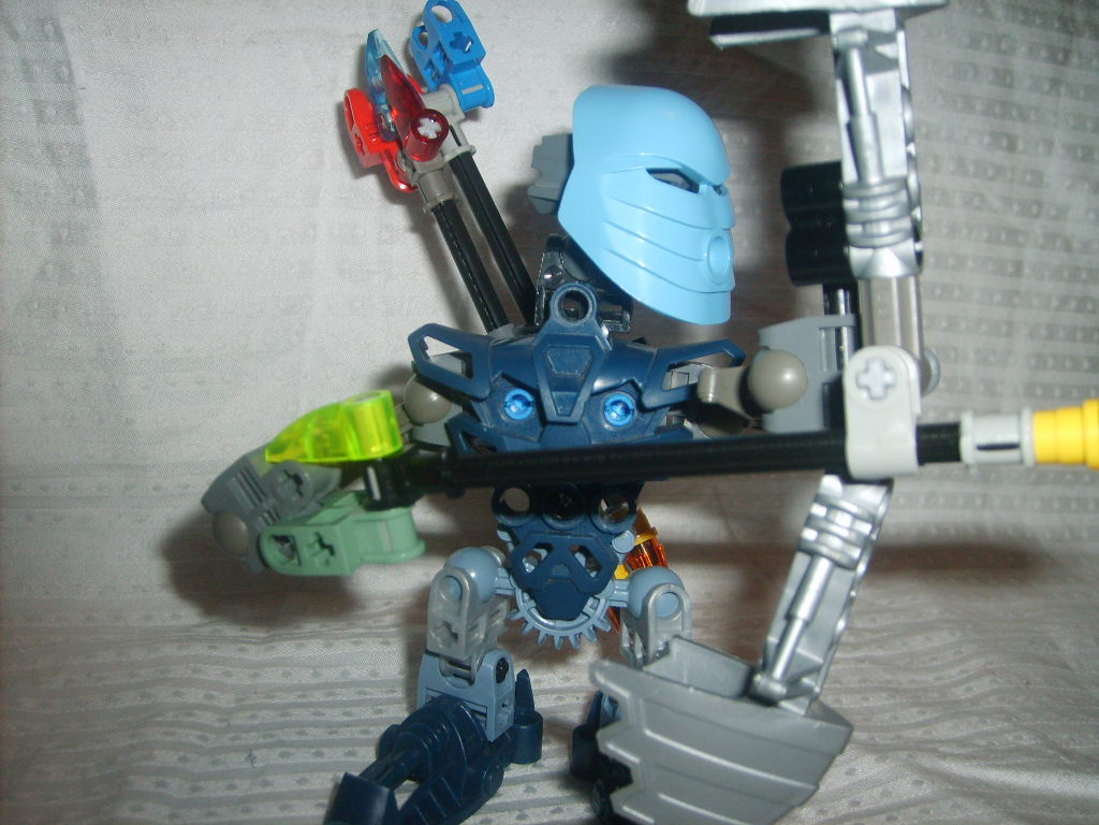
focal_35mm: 35
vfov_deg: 40.7
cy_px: 412
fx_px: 1111
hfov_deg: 52.6
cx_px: 550
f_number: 2.8
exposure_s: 1/45
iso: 100
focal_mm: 5.8
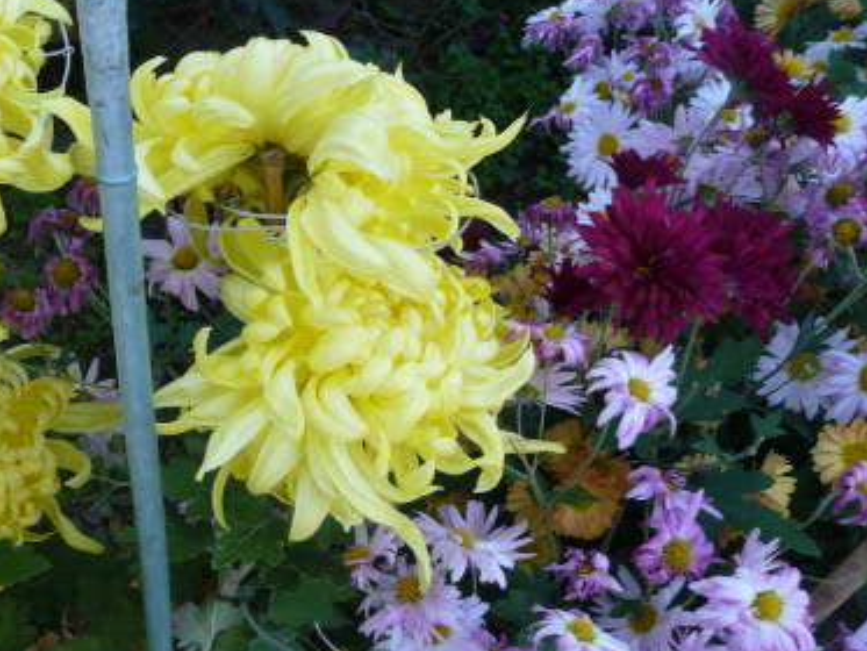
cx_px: 128
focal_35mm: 48
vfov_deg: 30.0
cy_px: 453
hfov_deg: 37.6
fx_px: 1203
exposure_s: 1/100
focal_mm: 4.7
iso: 100
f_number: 3.3
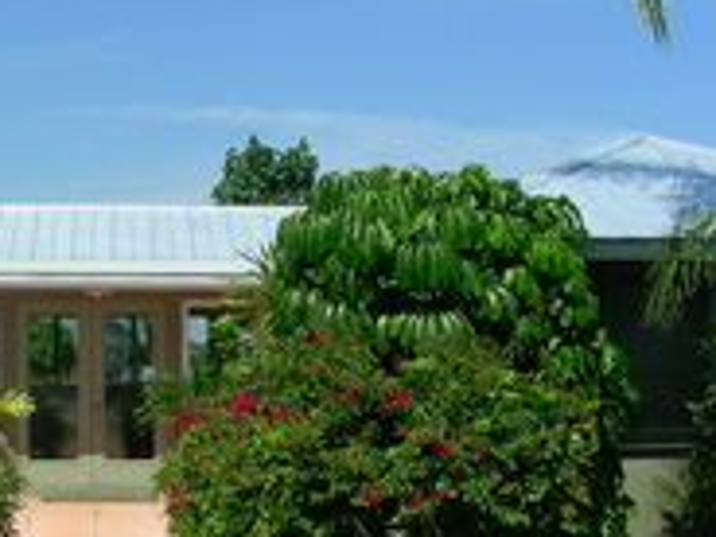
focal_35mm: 76
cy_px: 362
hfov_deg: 25.6
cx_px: 257
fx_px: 1572
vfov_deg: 19.3
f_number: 5.6
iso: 50
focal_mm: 6.3
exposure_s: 1/487
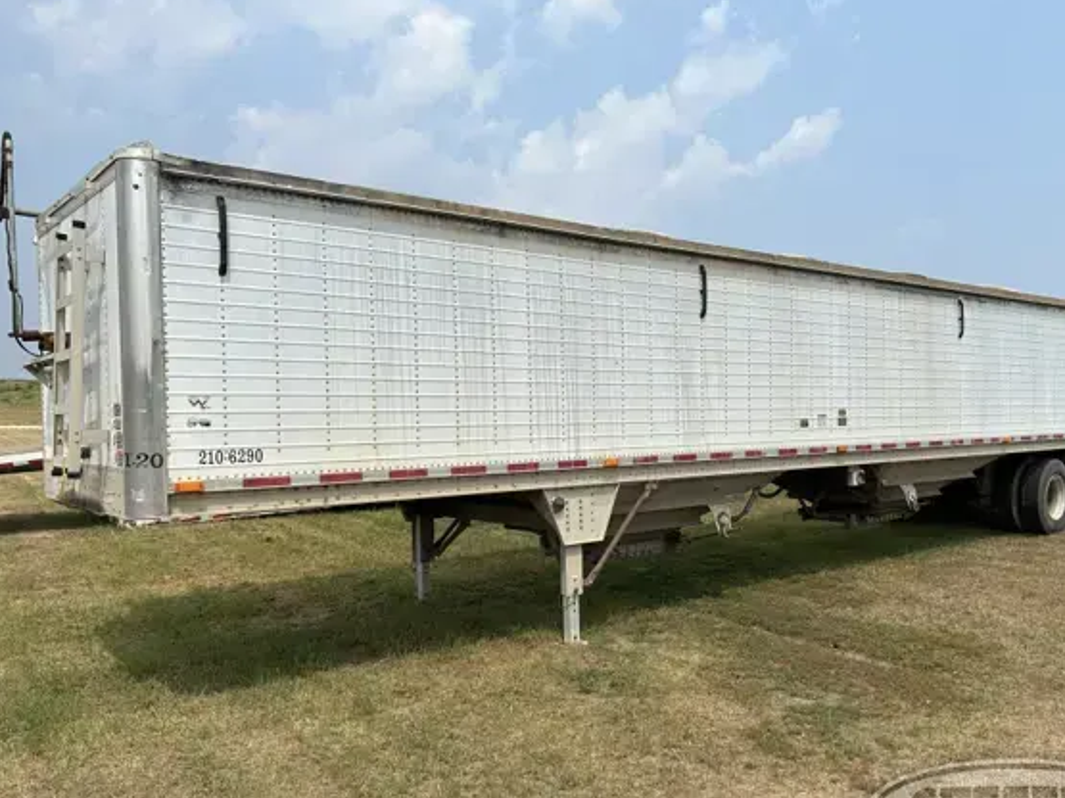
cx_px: 591
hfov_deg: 59.8
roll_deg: +0.4
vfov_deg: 46.7
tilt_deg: -1.1
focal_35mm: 30
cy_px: 430
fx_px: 923
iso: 50
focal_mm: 5.7
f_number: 1.5
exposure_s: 1/4831
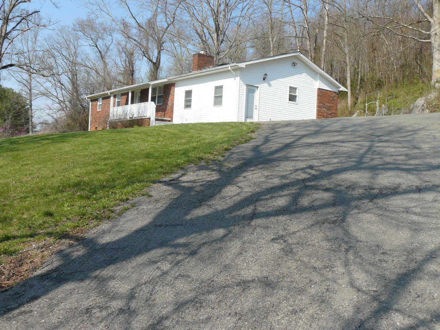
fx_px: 458
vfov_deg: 39.7
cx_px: 220
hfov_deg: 51.4
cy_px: 165
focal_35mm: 36
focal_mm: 6
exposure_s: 1/640
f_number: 4
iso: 100
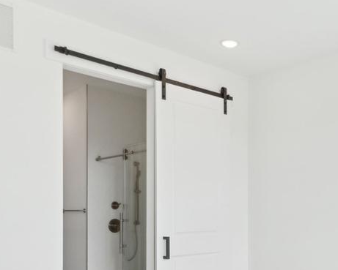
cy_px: 232
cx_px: 276
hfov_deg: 42.5
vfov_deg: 34.8
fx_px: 410
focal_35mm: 41
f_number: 8
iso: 64
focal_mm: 14
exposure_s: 1/30
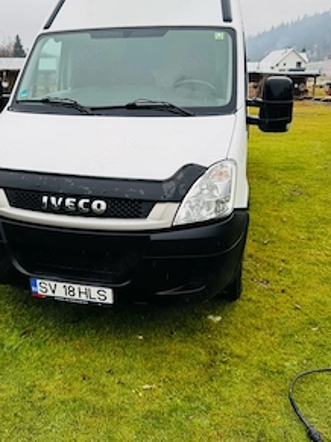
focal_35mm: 33
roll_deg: +0.8
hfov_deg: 42.5
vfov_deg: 55.2
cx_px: 120
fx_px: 421
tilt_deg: -12.1
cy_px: 188
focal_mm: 6.76
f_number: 1.78
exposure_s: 1/448
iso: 80
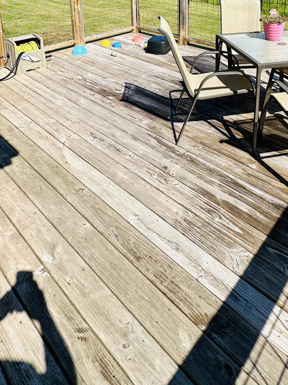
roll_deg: +0.9
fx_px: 322
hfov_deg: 47.8
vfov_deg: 53.3
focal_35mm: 29
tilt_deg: -15.5
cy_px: 32
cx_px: 178
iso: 50
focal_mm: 2.22
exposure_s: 1/1715
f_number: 2.2
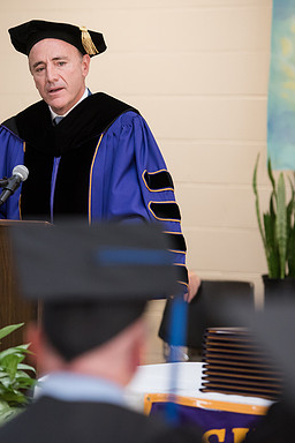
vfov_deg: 10.1
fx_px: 2507
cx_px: 10
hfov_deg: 6.7
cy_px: 222
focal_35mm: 204
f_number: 2.8
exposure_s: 1/200
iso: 2000
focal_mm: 135
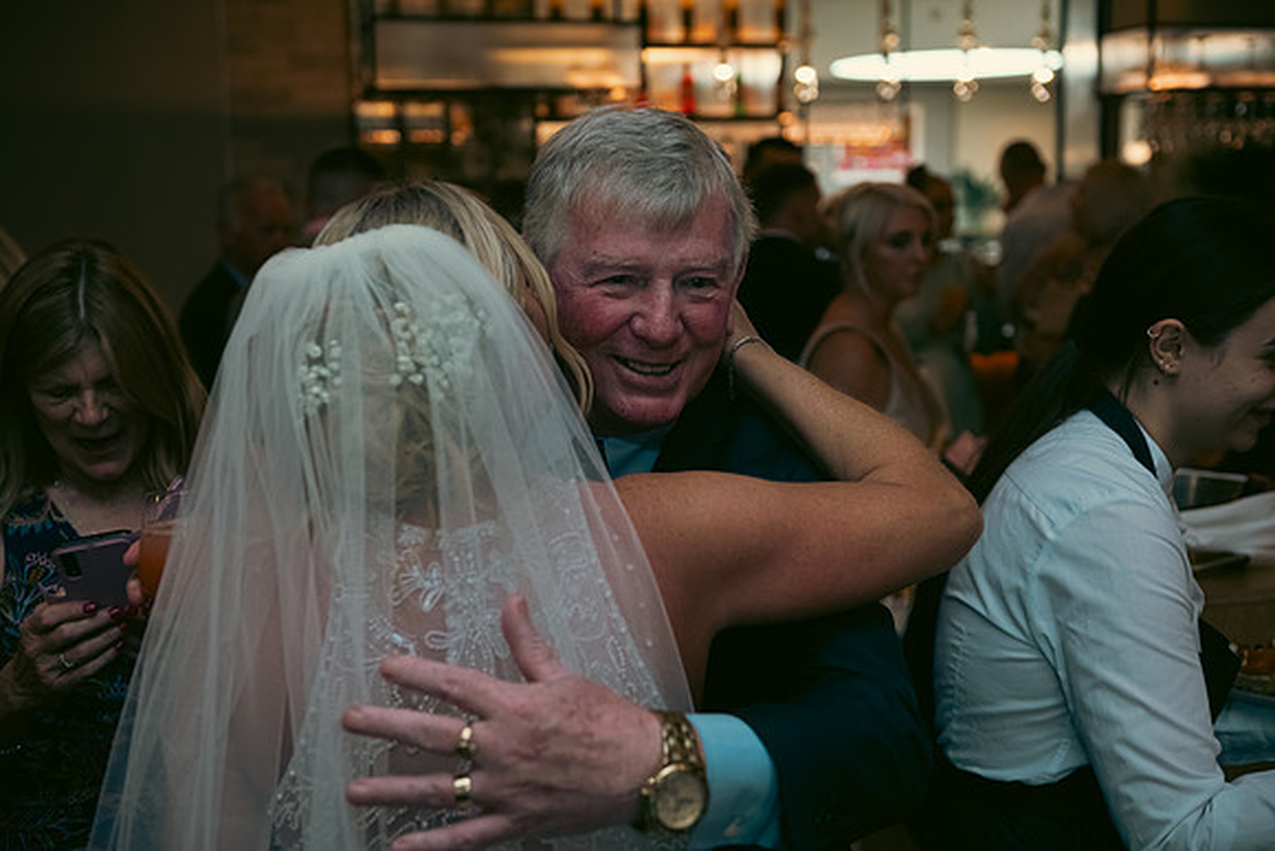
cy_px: 426
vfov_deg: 29.9
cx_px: 638
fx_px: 1594
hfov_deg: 43.6
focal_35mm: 45
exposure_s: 1/160
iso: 800
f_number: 3.5
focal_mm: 45
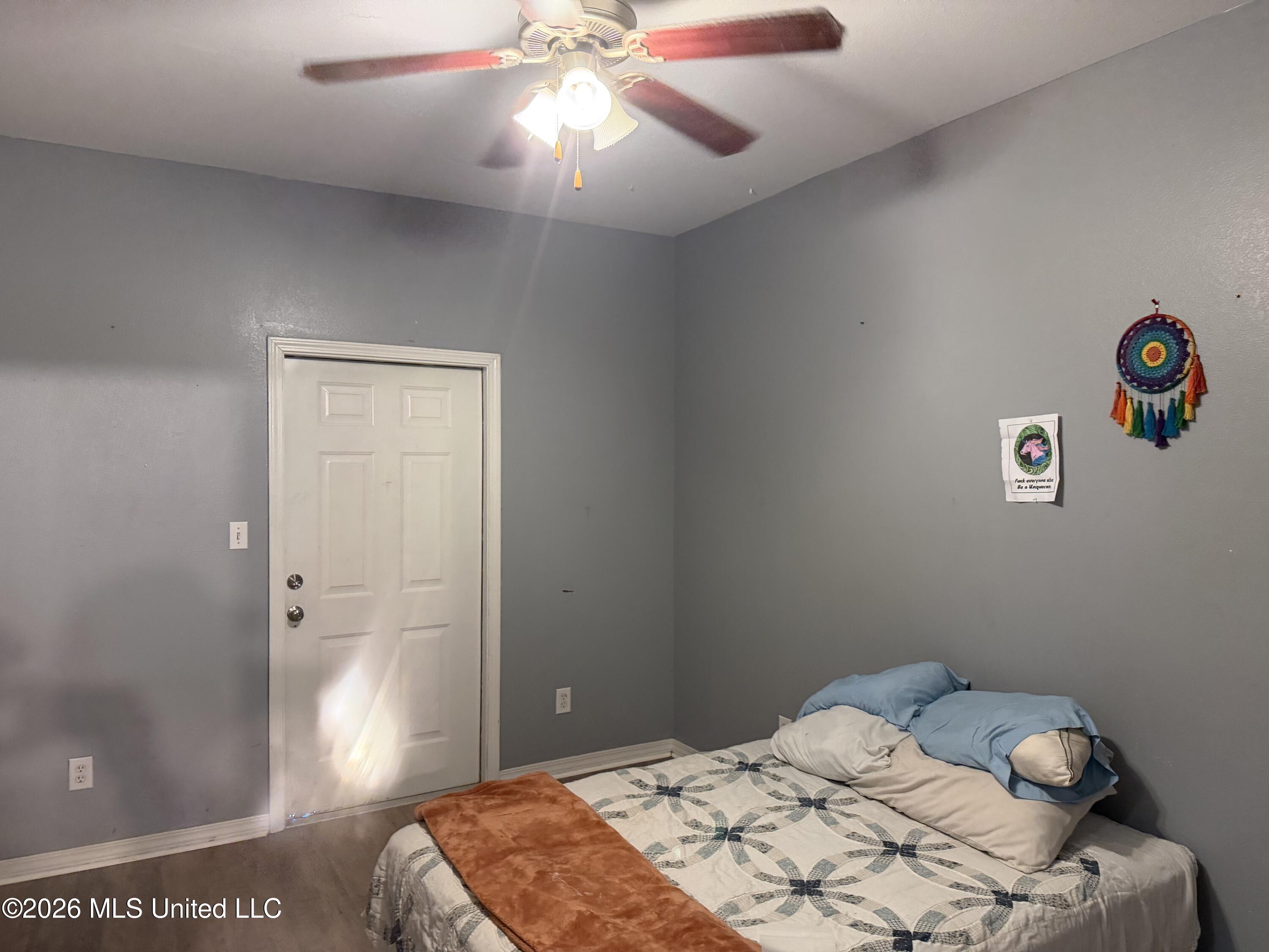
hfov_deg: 71.6
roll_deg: -0.8
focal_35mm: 24
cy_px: 476
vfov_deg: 56.8
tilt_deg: +0.1
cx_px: 634
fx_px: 880
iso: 500
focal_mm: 6.76
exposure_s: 1/60
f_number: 1.78
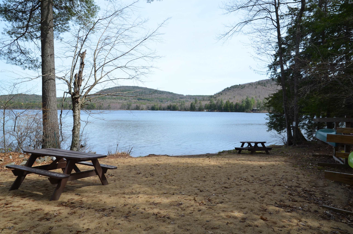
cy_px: 117
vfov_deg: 52.9
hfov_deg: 73.9
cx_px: 176
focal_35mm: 24
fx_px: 235
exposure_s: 1/250
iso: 140
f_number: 8
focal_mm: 16
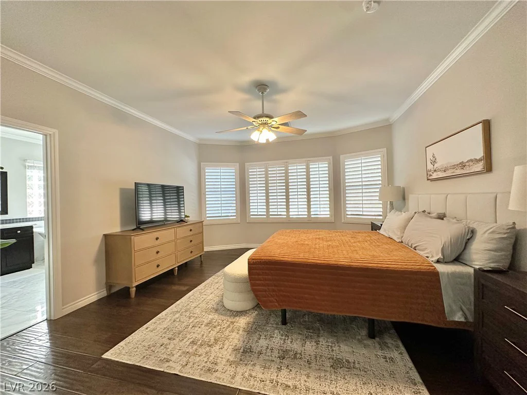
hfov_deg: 102.1
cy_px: 198
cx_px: 264
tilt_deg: +0.4
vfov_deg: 85.7
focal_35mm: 14
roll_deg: +1.4
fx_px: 213
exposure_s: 1/120
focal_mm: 2.22
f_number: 2.2
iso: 200
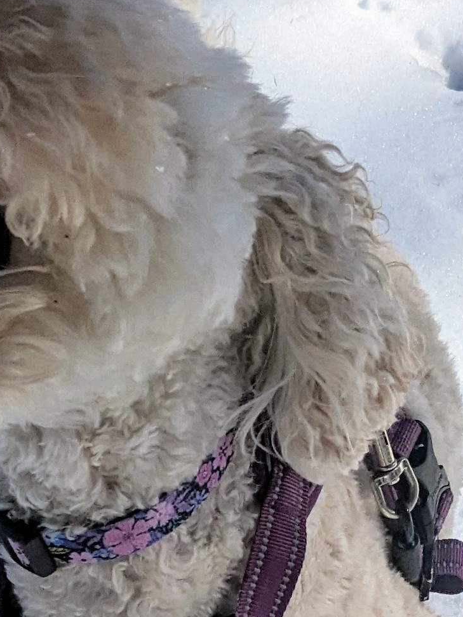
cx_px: 73
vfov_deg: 24.6
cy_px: 495
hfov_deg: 18.7
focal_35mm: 78
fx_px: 1391
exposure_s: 1/3344
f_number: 1.73
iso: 57
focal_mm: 4.38
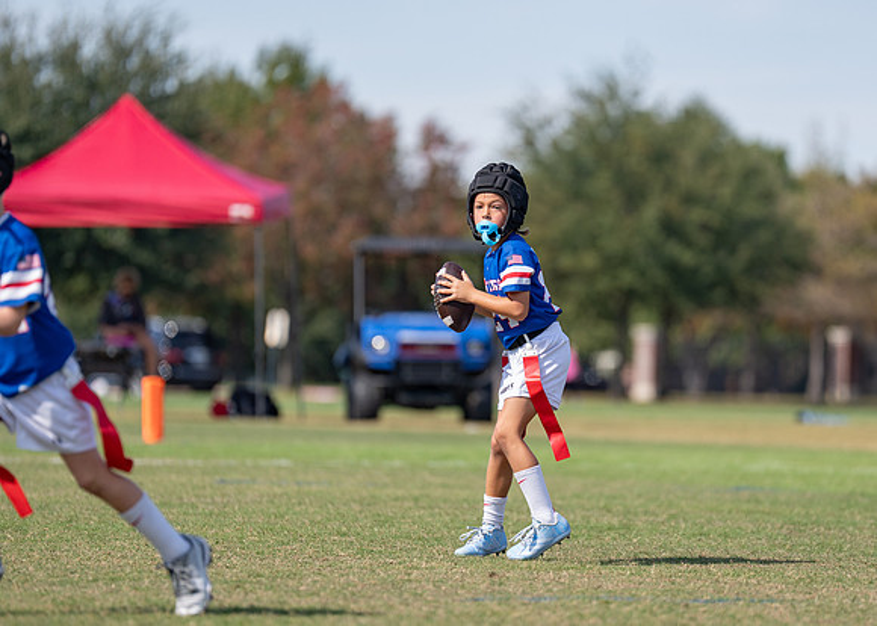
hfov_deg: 6.8
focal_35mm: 297
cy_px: 331
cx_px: 529
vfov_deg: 4.8
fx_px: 7393
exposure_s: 1/1000
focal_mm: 200
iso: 100
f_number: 2.8
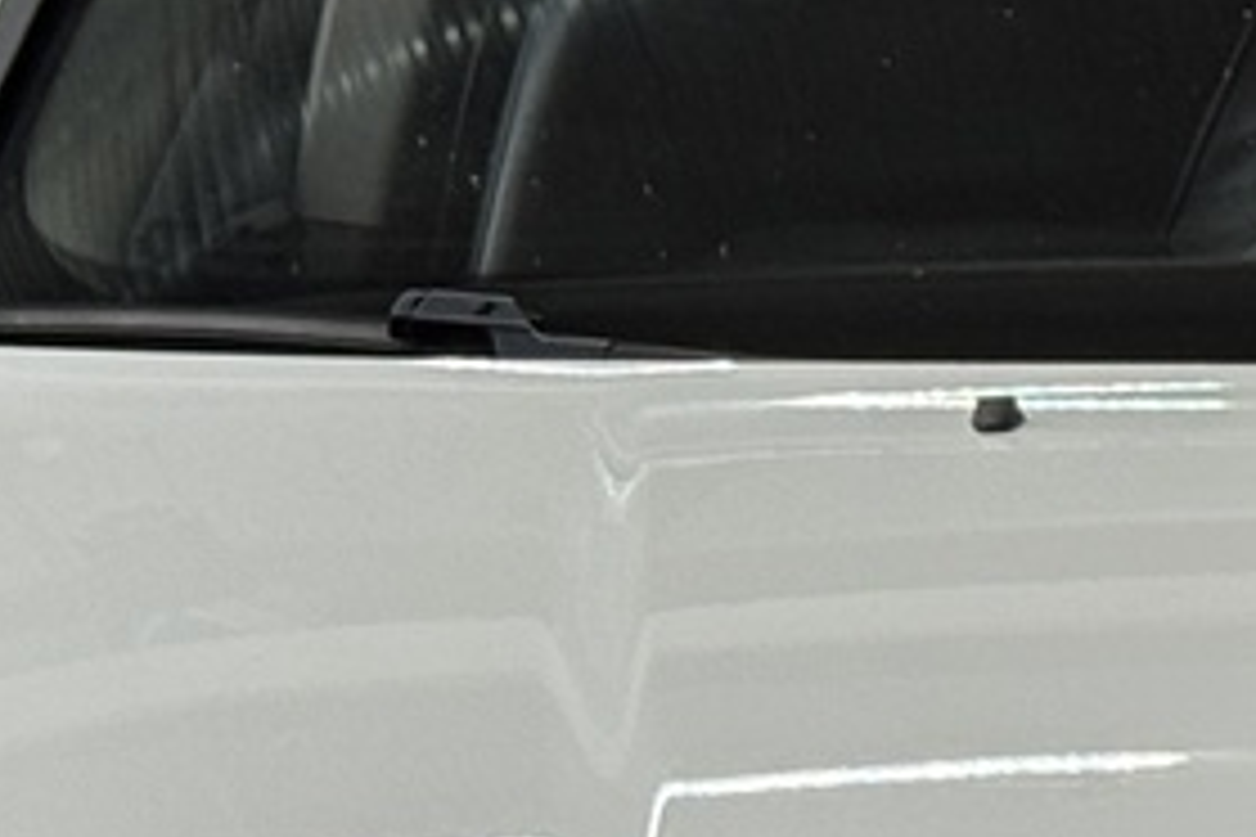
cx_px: 1603
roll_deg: -0.4
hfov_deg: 7.9
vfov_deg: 5.3
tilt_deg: -12.0
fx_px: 9001
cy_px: 1202
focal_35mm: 258
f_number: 1.78
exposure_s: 1/121
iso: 80
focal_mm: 6.76
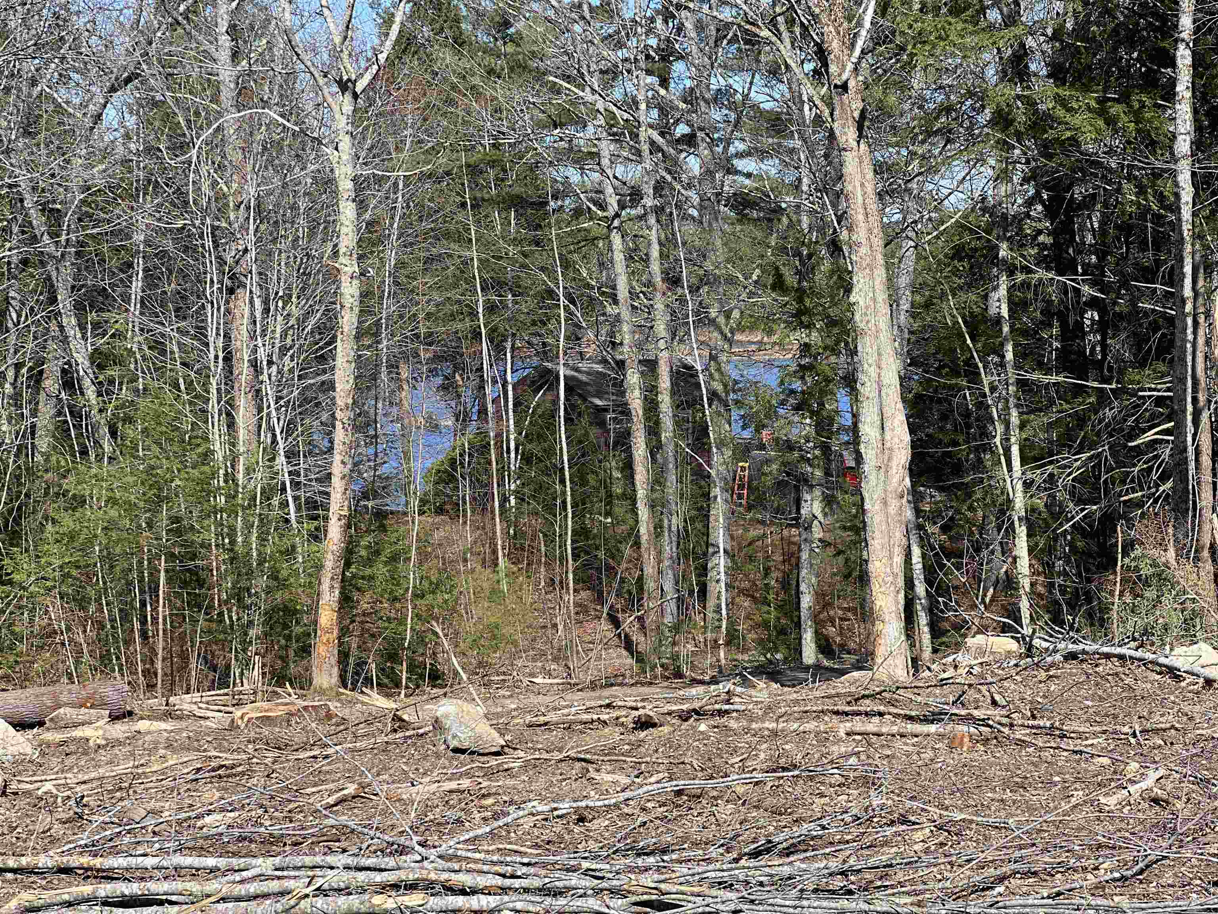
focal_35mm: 77
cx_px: 609
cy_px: 457
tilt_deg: -2.3
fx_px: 2709
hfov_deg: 25.3
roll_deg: +1.0
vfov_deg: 19.1
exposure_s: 1/451
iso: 32
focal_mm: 9
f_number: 2.8
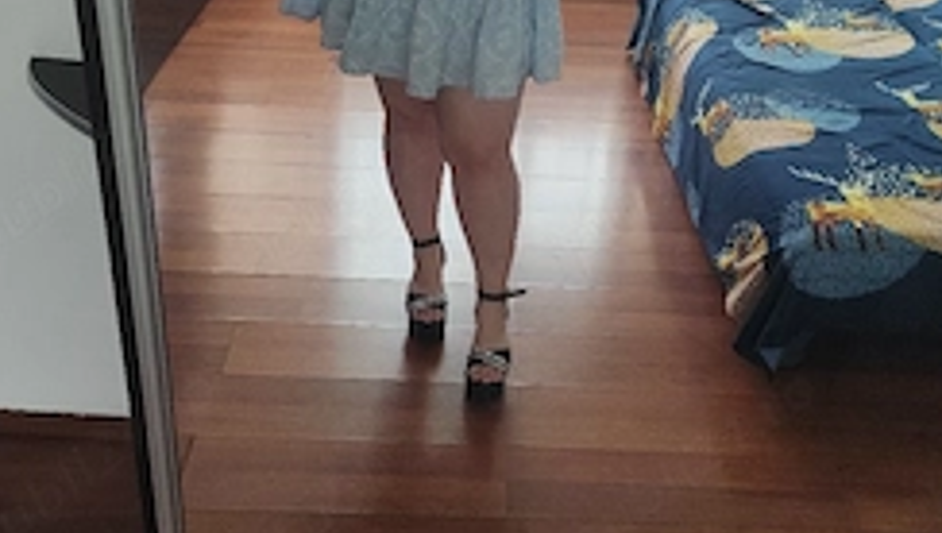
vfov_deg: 29.1
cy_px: 212
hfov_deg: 49.3
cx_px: 467
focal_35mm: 41
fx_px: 1025
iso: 250
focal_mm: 6.19
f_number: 1.65
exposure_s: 1/50
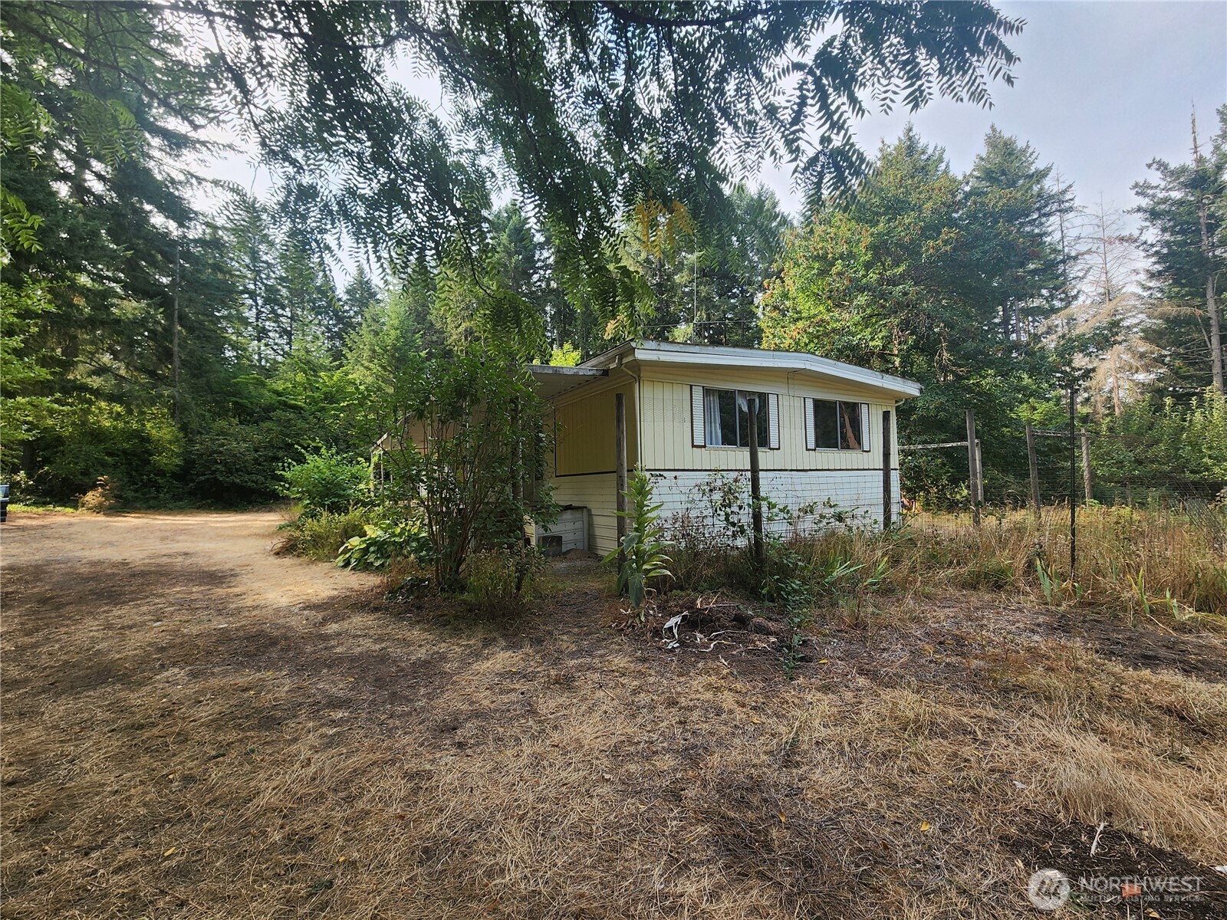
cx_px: 614
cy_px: 460
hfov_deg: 106.2
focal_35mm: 13
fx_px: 461
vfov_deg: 89.9
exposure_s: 1/455
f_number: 2.2
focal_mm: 2.2
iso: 50
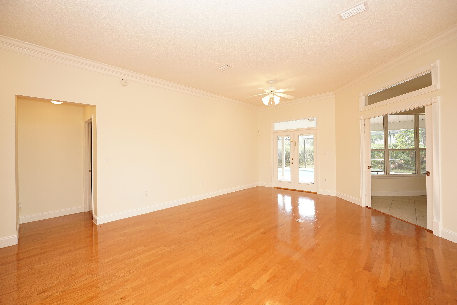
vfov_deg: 77.3
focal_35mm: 15
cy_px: 152
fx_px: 190
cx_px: 228
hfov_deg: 100.4
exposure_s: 1/60
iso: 500
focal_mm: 10
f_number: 4
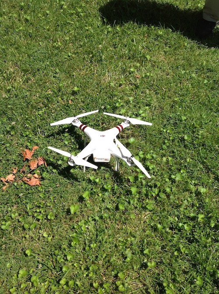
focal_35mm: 35
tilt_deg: -59.2
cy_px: 147
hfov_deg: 40.6
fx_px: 296
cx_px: 110
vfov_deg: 52.7
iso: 50
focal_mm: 4.28
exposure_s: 1/1592
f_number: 2.4
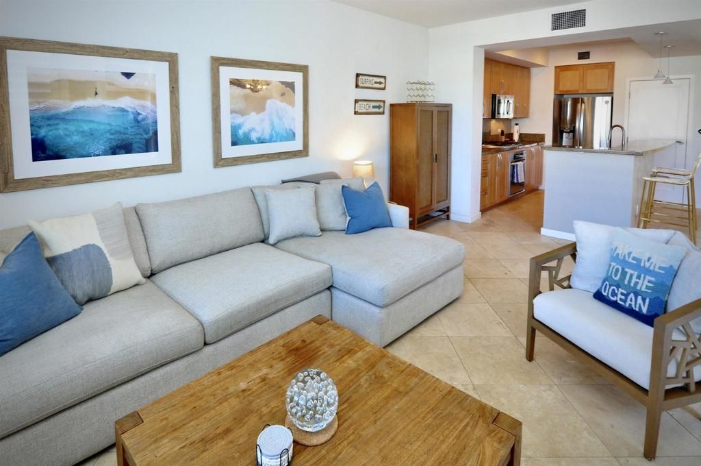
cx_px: 350
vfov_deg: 71.9
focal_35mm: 16
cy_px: 233
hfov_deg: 95.1
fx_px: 321
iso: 800
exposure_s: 1/13
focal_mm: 11
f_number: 6.3
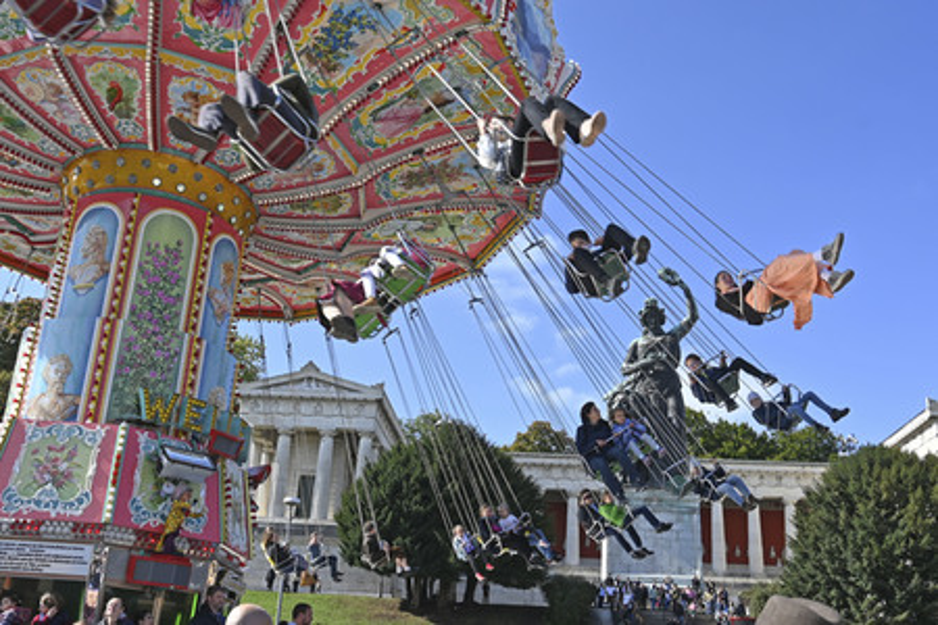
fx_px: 938
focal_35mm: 36
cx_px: 469
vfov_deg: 36.9
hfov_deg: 53.1
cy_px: 312
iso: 100
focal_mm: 24
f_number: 6.3
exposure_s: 1/320
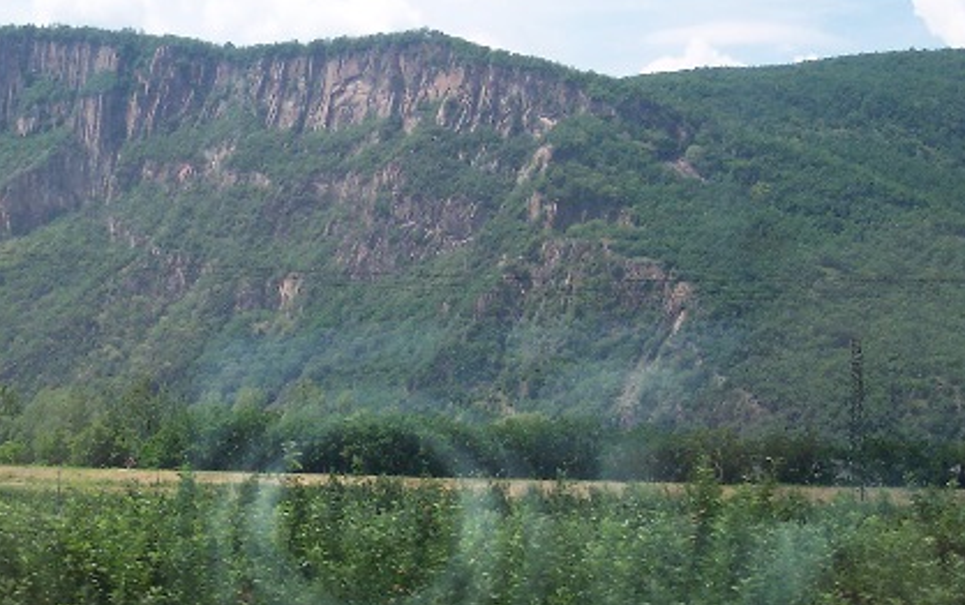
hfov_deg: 26.5
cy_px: 182
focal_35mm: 77
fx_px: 2027
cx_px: 270
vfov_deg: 16.9
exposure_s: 1/700
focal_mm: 8
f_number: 2.8
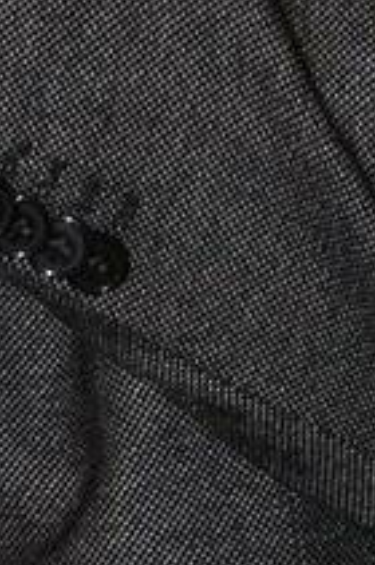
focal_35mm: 846
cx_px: -86
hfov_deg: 1.6
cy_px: -667
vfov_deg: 2.4
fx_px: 13261
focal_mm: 110
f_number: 8
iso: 1600
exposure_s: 1/60
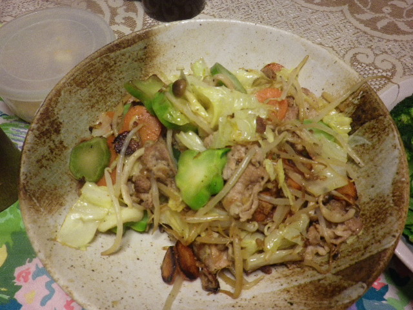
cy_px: 155
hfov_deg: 63.4
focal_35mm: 28
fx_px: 334
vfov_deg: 49.7
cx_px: 206
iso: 250
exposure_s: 1/50
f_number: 3.2
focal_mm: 5
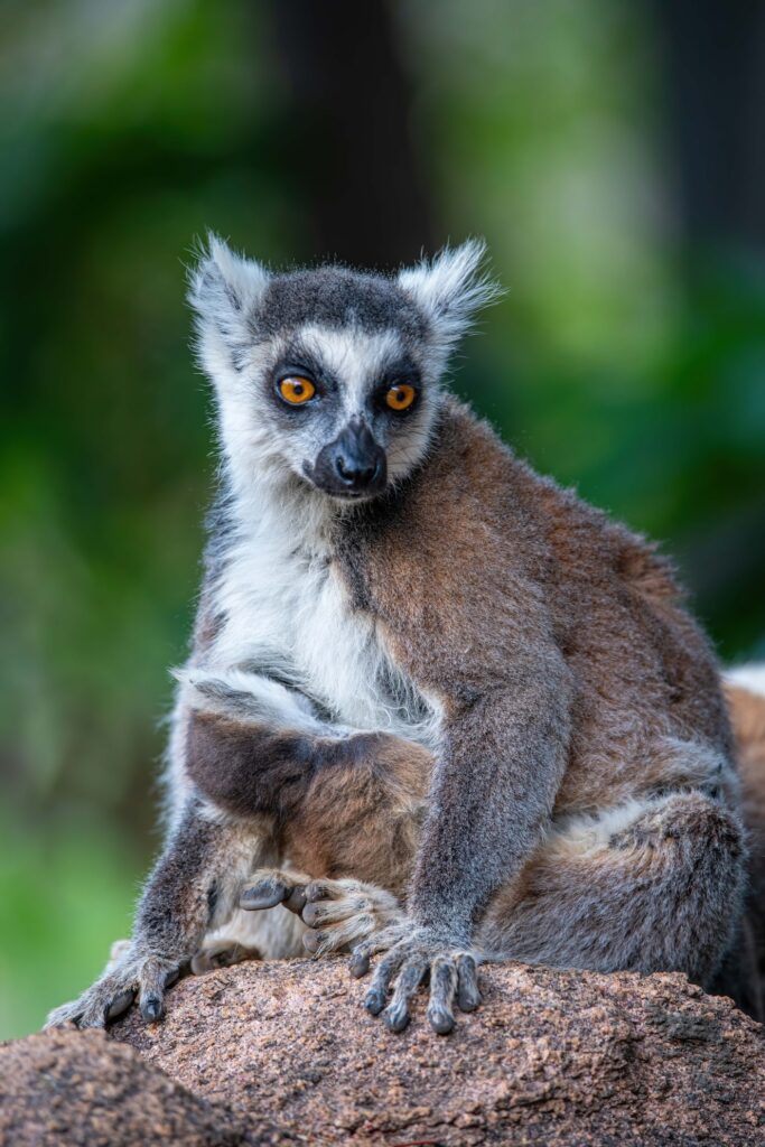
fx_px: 14338
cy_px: 574
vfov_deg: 4.6
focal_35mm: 450
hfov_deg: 3.1
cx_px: 382
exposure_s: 1/100
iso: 1250
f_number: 6.3
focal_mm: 450
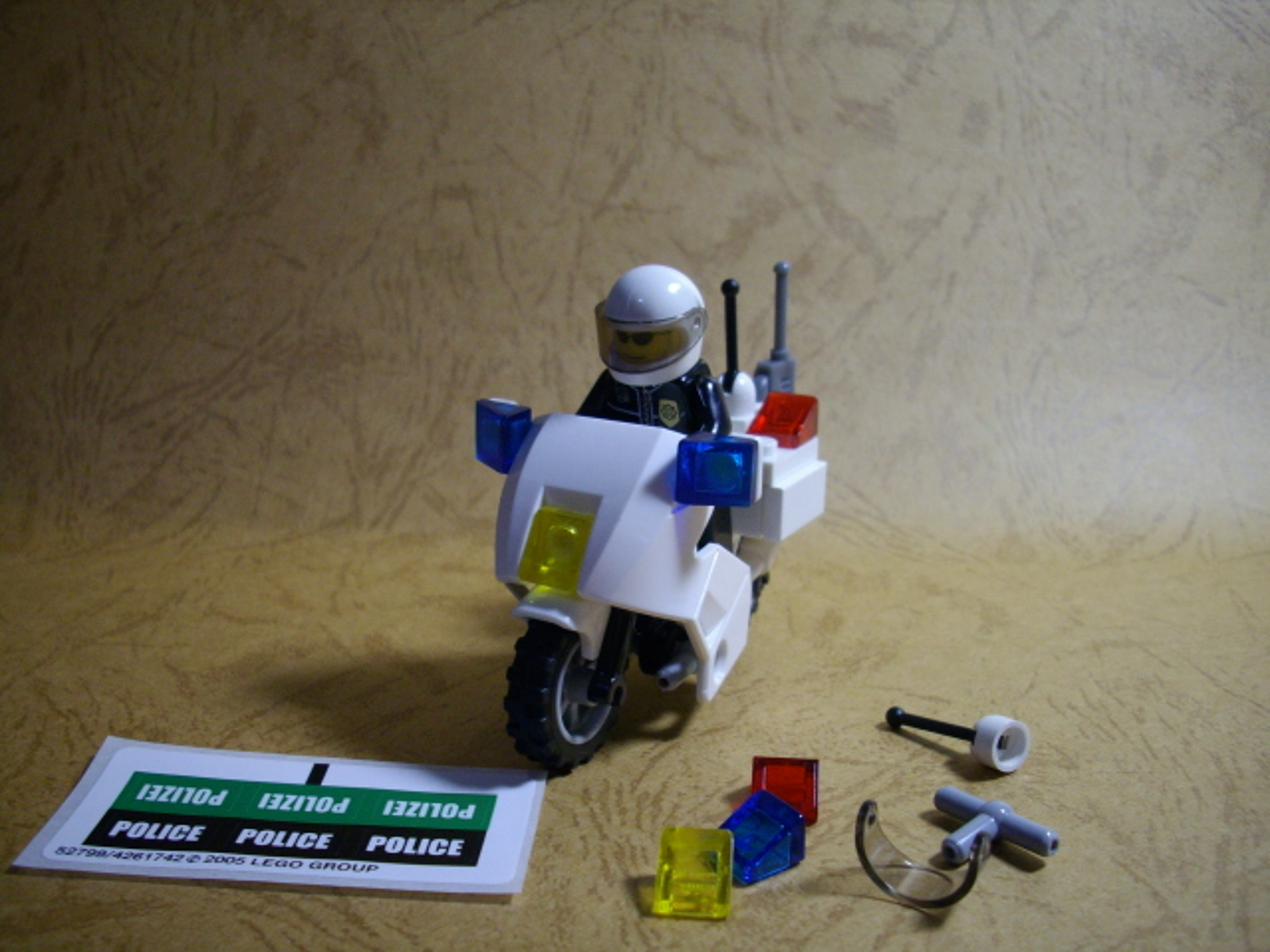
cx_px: 635
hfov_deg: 50.1
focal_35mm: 37
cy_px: 476
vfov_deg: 38.7
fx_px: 1357
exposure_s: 1/50
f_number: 2.8
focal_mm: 6.2
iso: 169
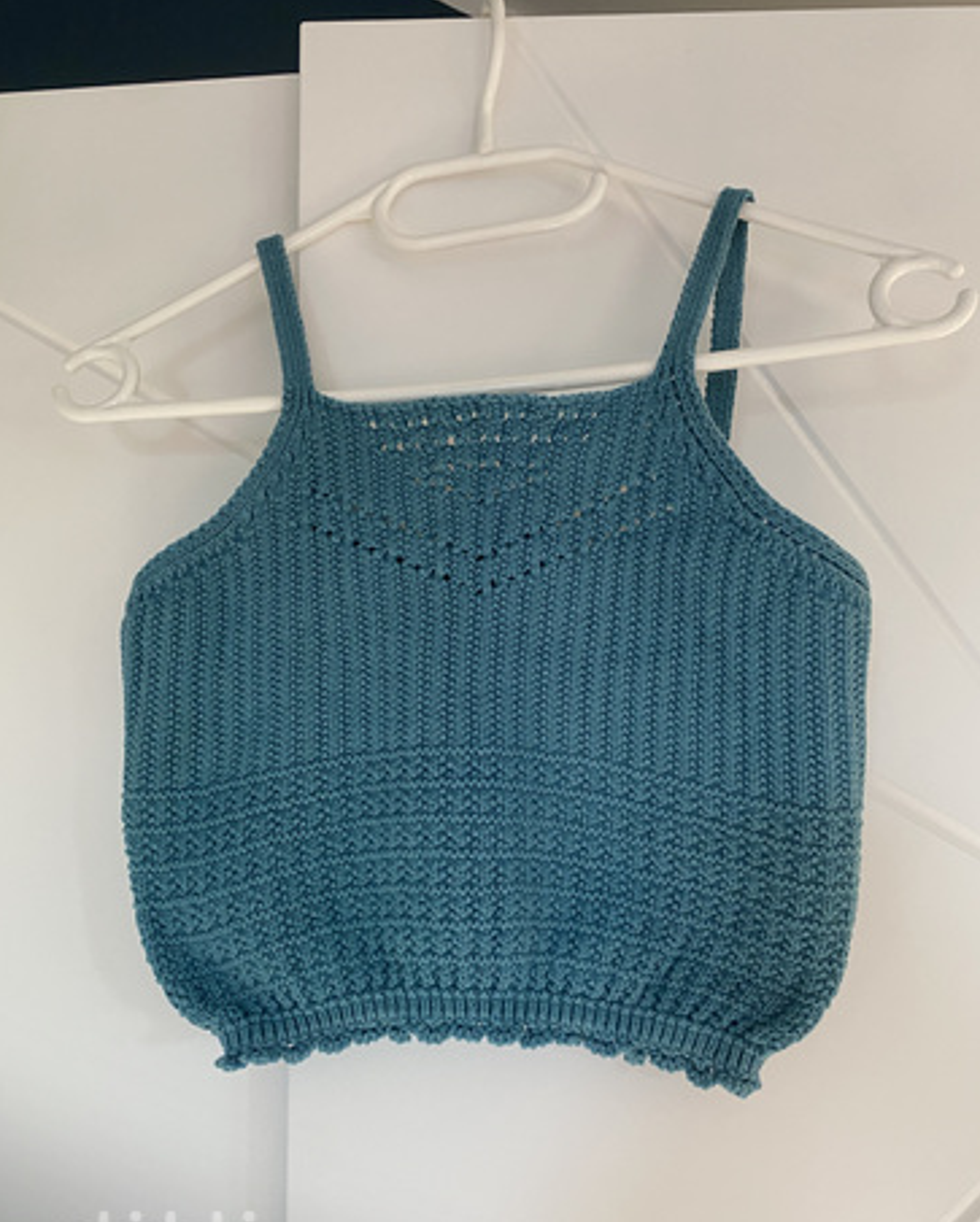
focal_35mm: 28
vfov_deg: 62.1
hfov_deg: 51.6
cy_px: 656
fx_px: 1014
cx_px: 493
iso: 125
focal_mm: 4.25
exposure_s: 1/98
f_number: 1.8
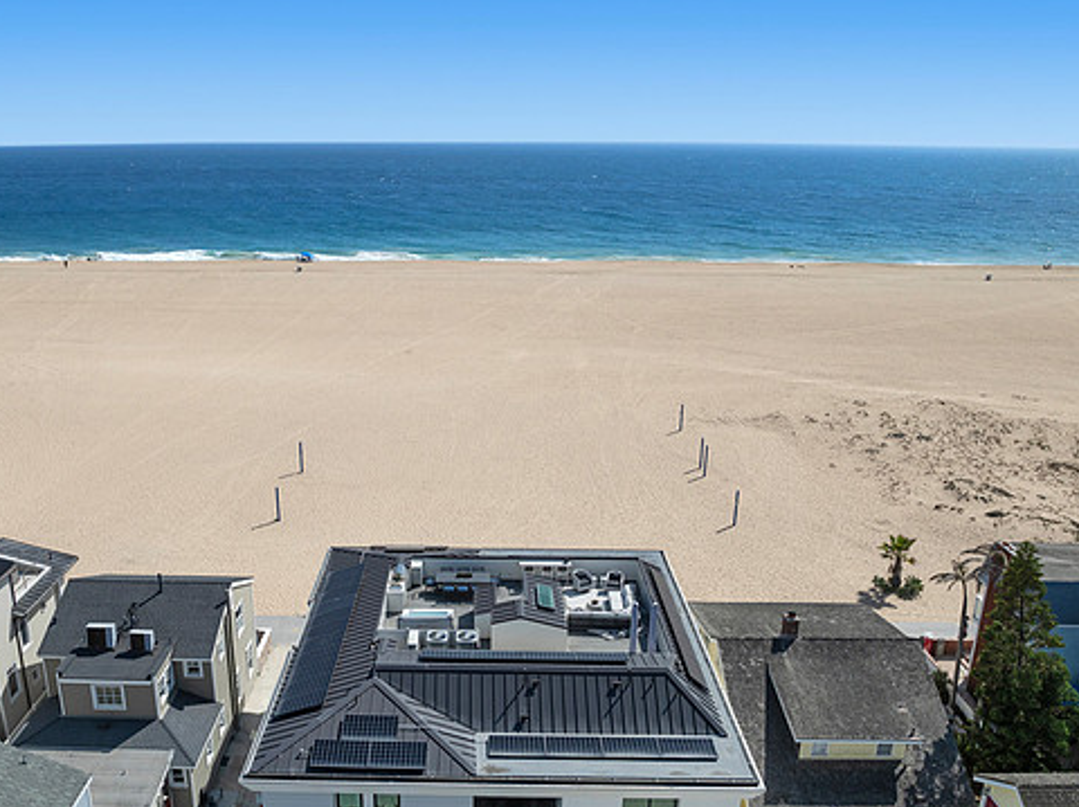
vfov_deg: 48.0
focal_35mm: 29
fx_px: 903
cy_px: 465
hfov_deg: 61.4
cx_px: 459
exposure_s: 1/320
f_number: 2.8
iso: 100
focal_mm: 12.29
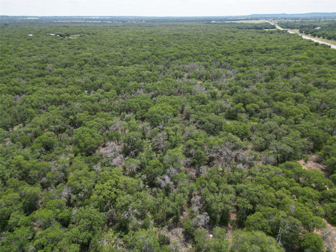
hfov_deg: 71.6
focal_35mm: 24
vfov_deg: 56.8
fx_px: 233
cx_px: 168
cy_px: 126
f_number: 1.7
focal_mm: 6.72
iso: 200
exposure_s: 1/2500
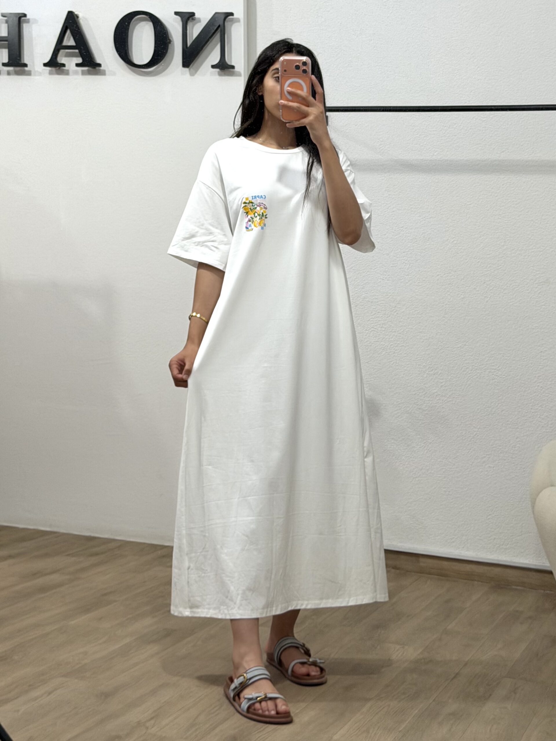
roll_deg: -1.2
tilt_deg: -19.1
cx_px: 278
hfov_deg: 30.3
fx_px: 1028
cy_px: 370
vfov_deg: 39.7
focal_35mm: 48
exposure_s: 1/100
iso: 80
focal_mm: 6.76
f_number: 1.78
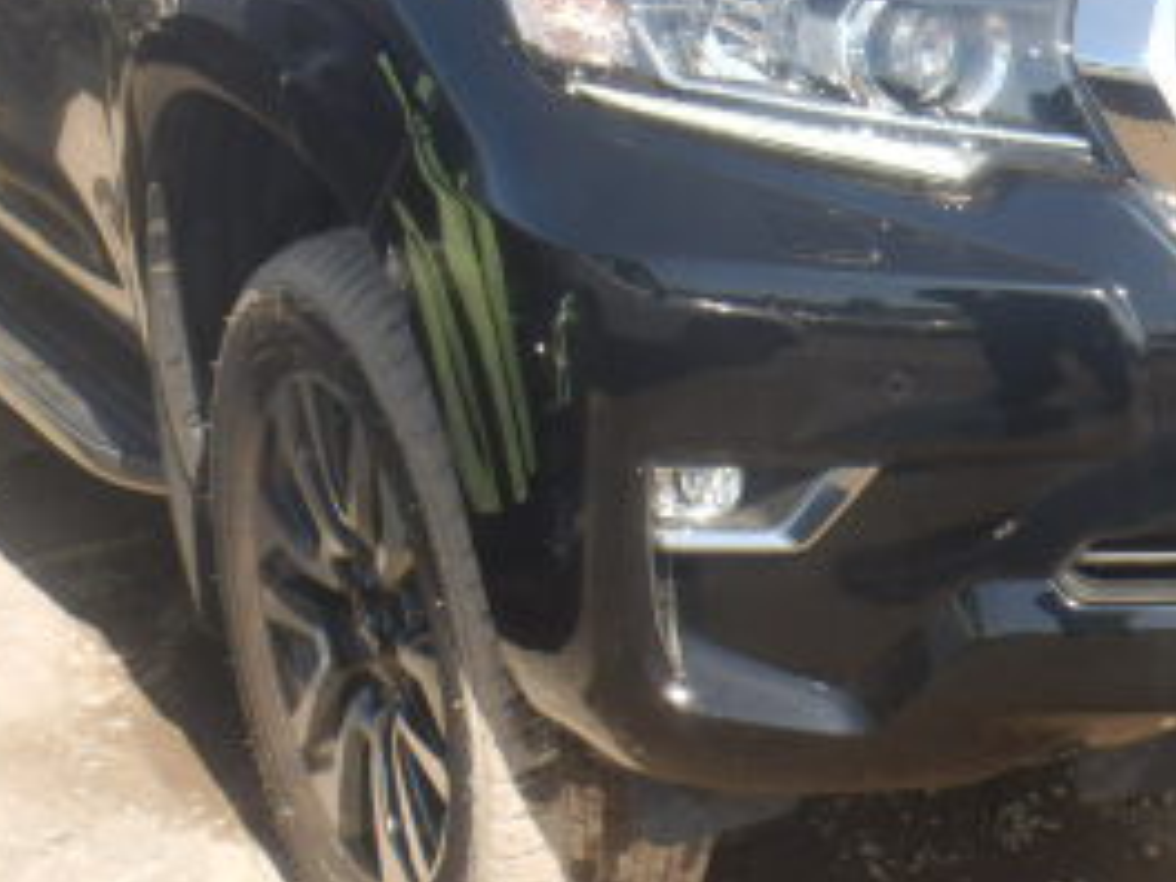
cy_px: 147
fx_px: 3295
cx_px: 935
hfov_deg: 20.0
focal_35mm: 97
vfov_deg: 15.1
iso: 125
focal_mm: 7.2
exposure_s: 1/50
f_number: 4.2
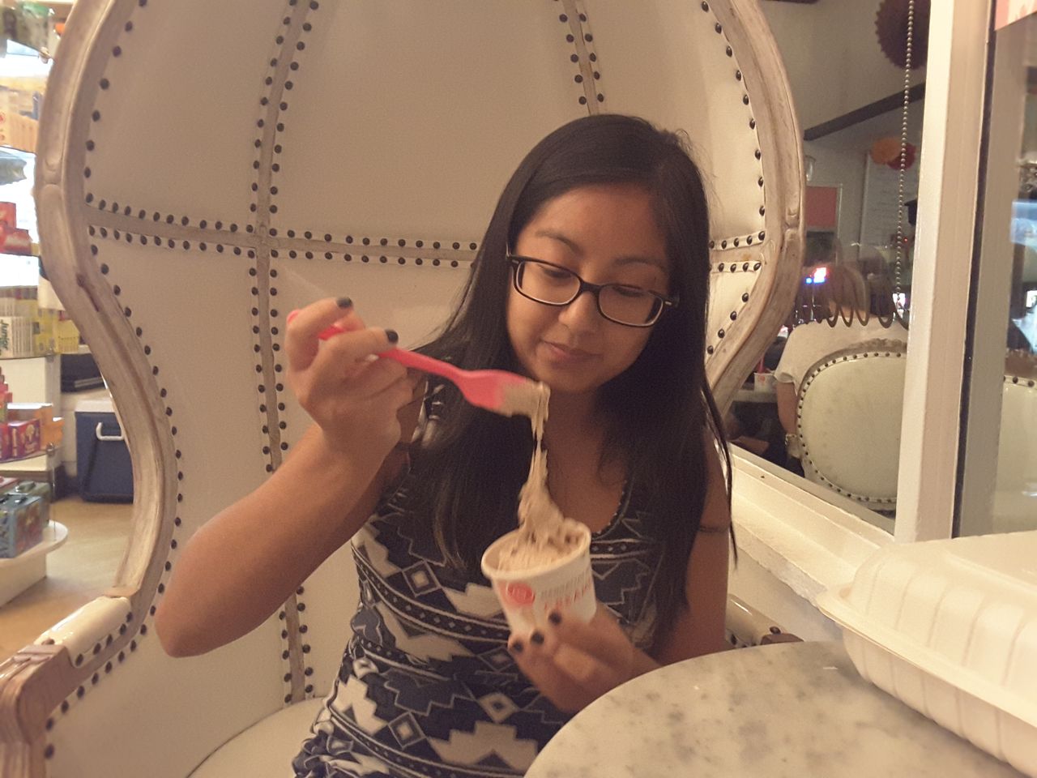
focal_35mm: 31
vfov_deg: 45.4
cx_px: 518
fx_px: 929
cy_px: 389
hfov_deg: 58.4
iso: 400
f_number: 1.9
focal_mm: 2.9
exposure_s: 1/15
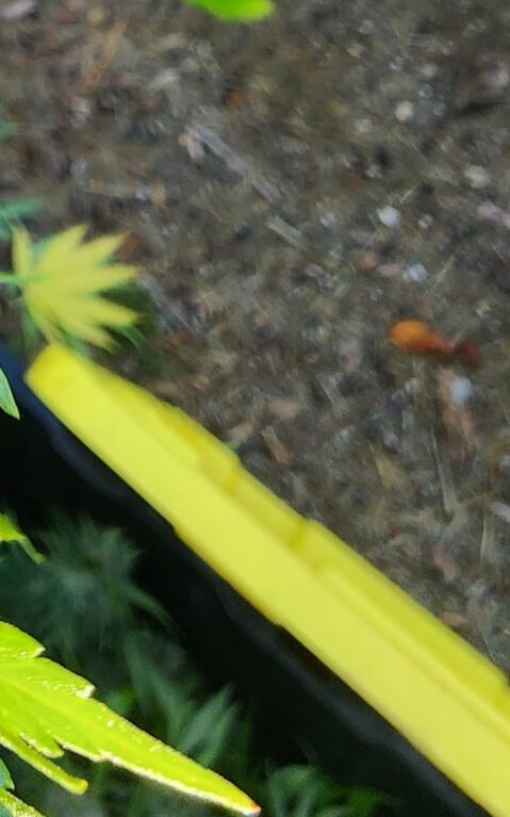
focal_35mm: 46
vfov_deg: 26.2
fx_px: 1024
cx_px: -349
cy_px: -496
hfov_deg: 21.2
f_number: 2.2
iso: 64
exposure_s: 1/60
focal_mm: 2.2
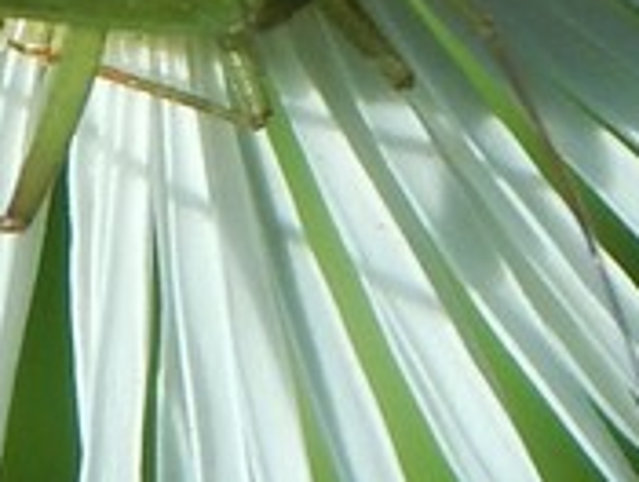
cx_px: 237
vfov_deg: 4.1
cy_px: -128
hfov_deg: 5.4
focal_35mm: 365
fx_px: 6752
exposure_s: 1/400
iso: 125
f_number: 8.4
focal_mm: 13.5
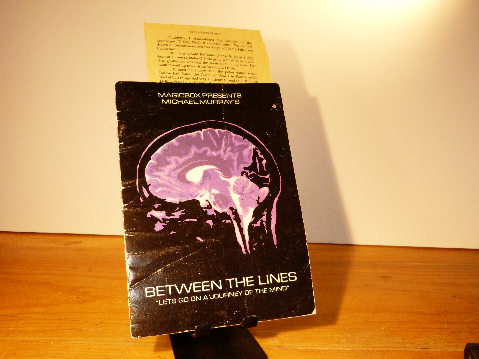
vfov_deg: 41.8
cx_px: 240
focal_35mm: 34
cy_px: 180
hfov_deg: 54.0
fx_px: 470
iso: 200
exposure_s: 1/60
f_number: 3
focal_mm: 6.1
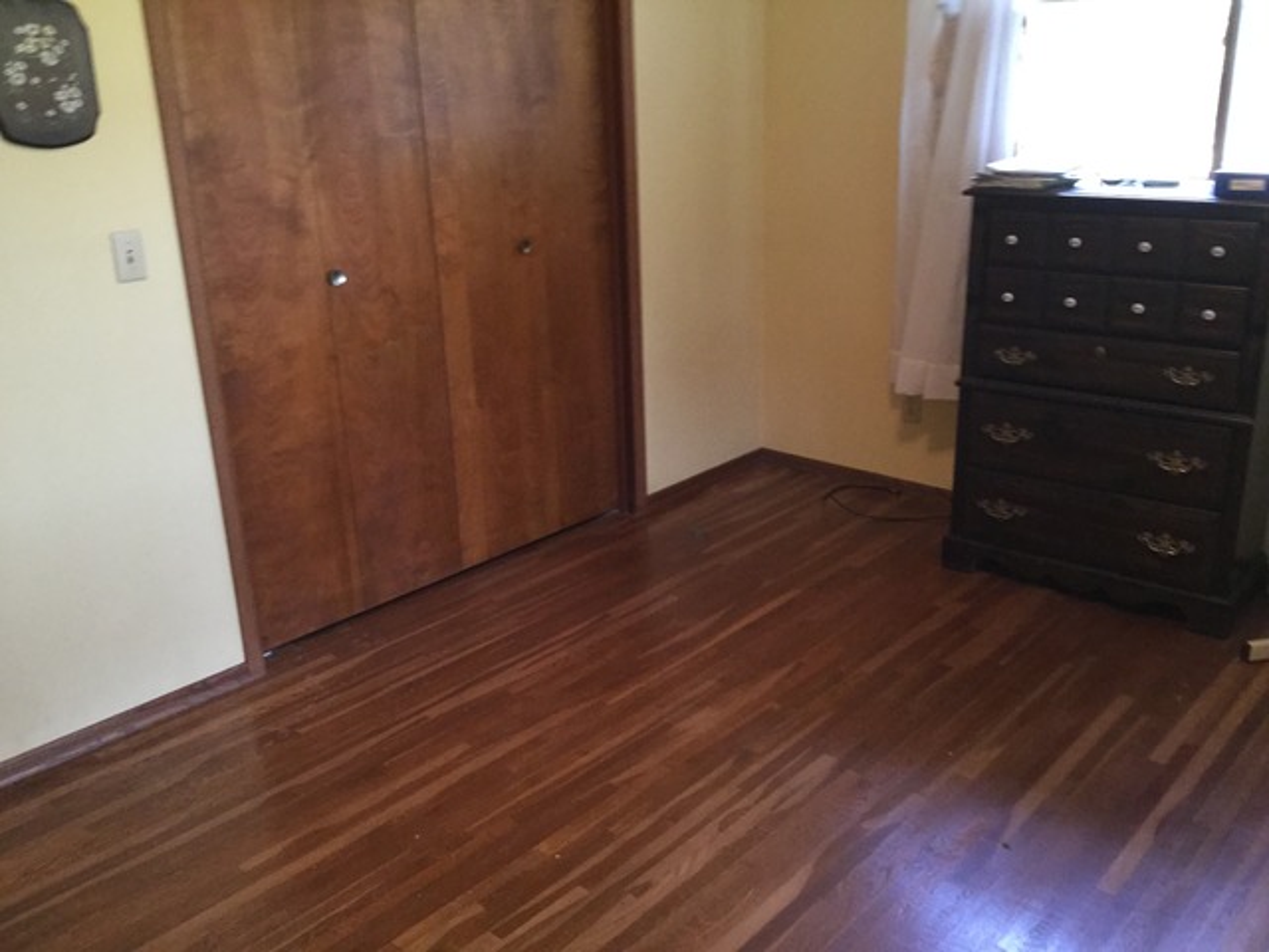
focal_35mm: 31
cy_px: 476
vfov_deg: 45.4
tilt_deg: -19.0
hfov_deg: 58.4
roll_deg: -0.2
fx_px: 1136
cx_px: 634
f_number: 2.4
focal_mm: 3.3
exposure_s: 1/24
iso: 200
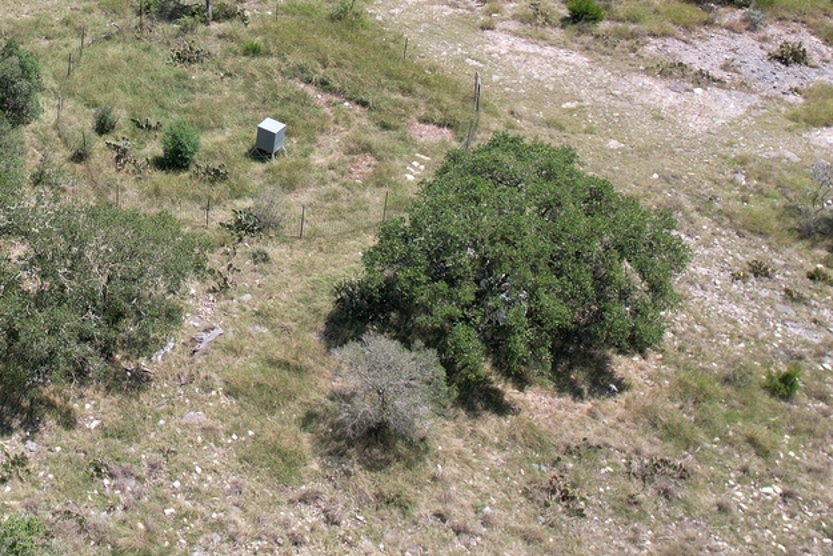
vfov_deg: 22.4
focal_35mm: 57
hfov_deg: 32.5
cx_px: 23
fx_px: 1319
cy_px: -67
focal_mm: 8.38
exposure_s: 1/1250
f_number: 2.8
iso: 100
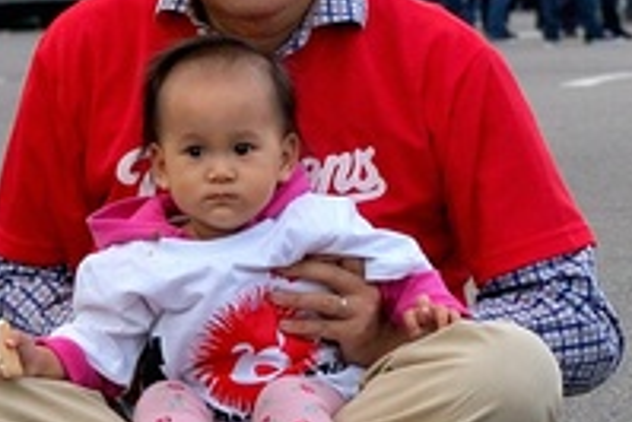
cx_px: 861
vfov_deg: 3.6
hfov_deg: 5.3
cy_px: -138
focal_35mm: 386
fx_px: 6781
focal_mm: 50
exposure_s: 1/800
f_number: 4.5
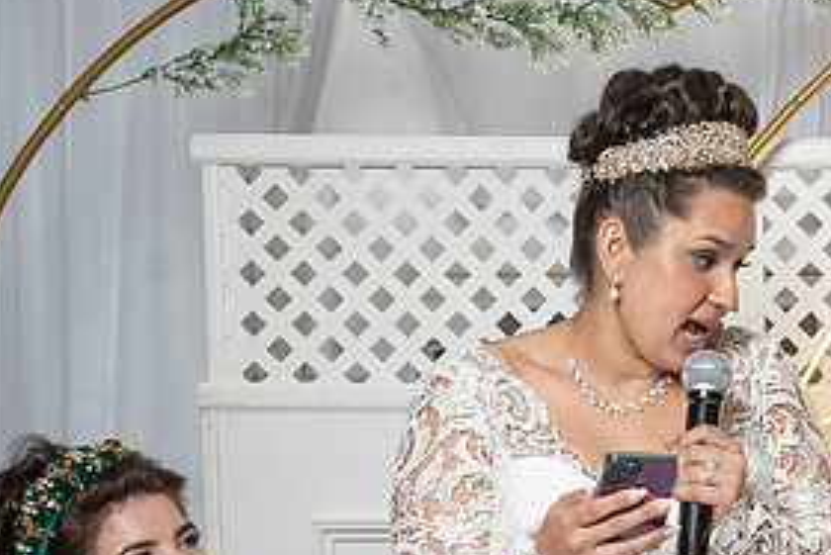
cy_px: 486
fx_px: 2887
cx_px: 1036
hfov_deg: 15.7
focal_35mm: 125
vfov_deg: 10.9
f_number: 5.6
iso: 1000
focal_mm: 45
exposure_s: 1/200
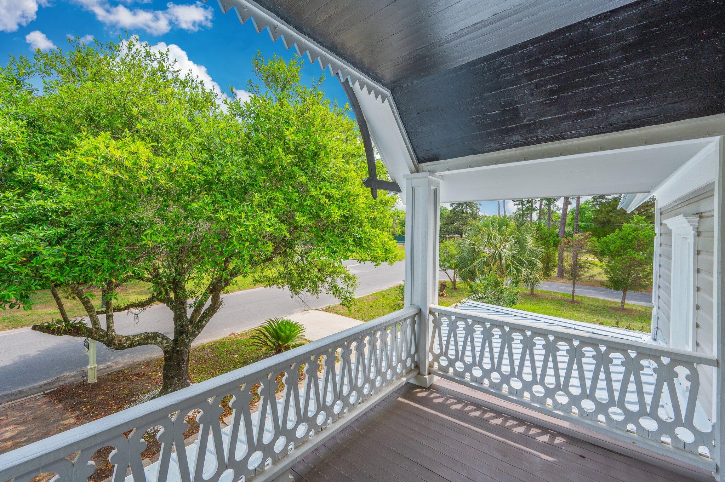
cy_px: 241
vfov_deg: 81.1
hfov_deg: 104.3
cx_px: 362
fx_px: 282
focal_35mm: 14
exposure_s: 1/200
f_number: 9
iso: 100
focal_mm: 14
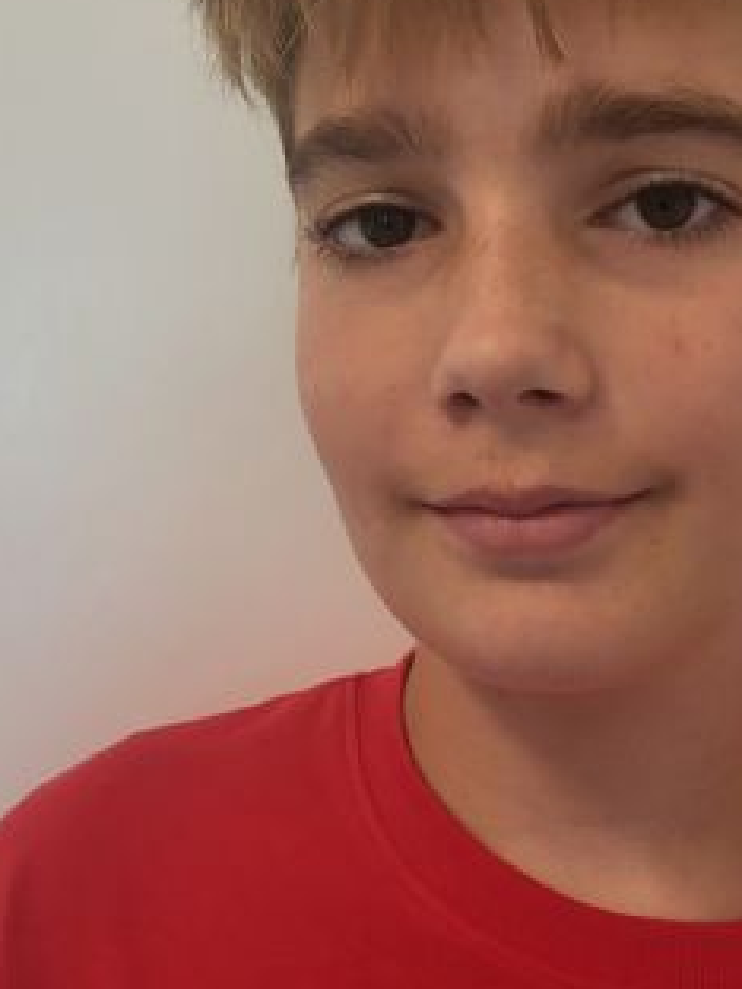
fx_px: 1429
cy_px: 498
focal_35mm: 50
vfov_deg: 38.2
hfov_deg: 29.0
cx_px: 450
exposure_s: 1/100
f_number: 1.8
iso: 200
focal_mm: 5.4
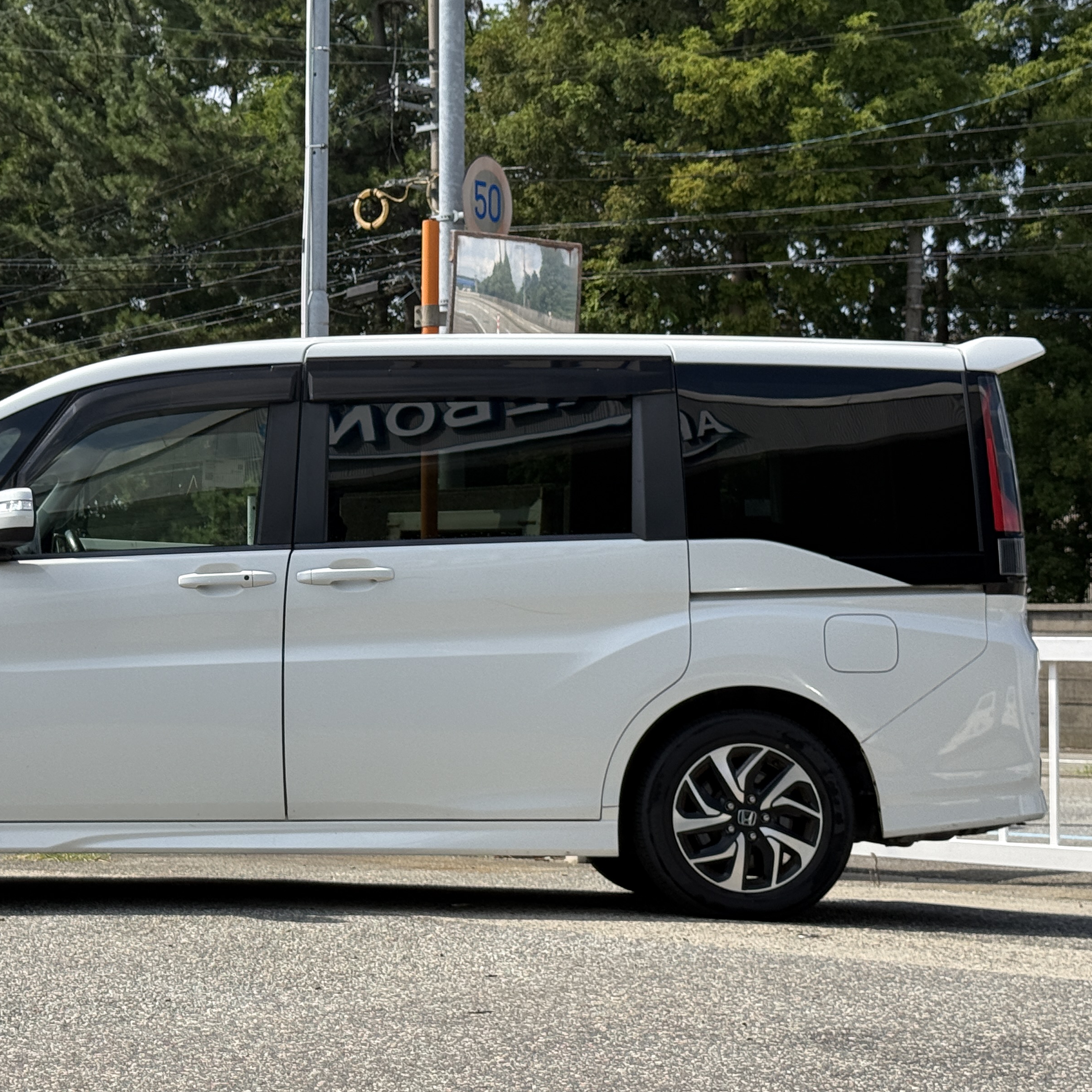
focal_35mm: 71
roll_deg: -1.0
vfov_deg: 24.3
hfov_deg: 24.0
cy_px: 589
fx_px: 2534
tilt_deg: +1.3
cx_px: 257
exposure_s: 1/4878
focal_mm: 6.76
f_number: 1.78
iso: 80
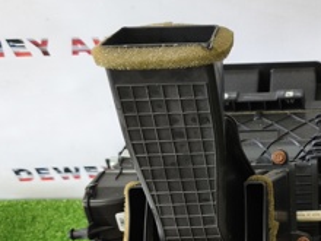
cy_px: 222
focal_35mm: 67
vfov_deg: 21.4
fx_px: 621
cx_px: 362
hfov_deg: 26.5
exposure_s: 1/43.3
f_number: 1.7
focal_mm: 5.35
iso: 320
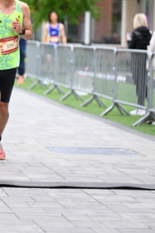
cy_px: 59
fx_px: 1329
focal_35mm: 206
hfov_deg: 6.7
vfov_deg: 10.0
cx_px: 19
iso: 1600
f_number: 2.8
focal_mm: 105
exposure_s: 1/1250
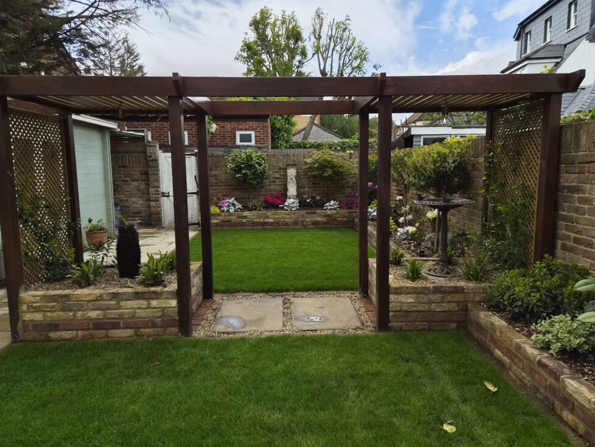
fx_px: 413
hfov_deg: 71.6
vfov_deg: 56.8
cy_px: 215
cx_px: 297
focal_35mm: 24
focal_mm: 5.4
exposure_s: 1/4592
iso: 80
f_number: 1.8
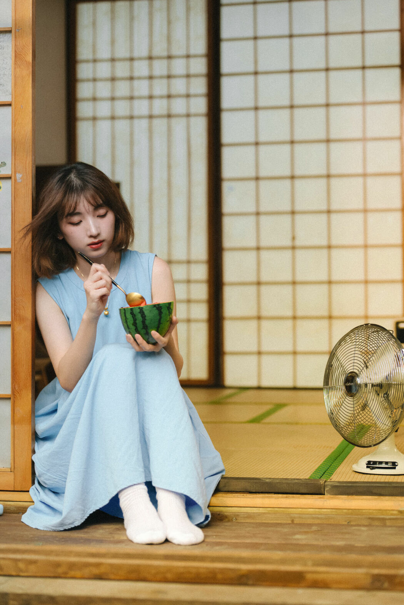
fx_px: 1212
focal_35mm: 72
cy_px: 302
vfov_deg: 28.1
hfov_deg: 18.9
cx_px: 202
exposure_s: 1/1250
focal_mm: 72
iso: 400
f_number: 2.5
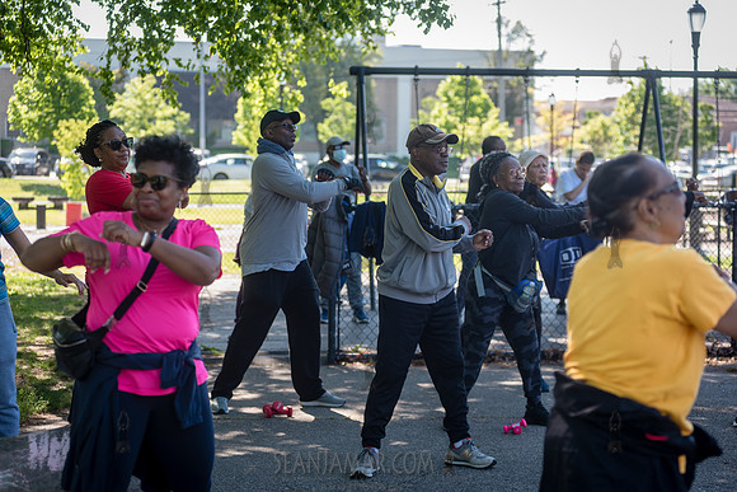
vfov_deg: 17.1
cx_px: 368
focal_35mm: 80
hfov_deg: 25.4
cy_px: 246
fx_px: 1638
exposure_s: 1/320
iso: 200
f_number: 3.5
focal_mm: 80
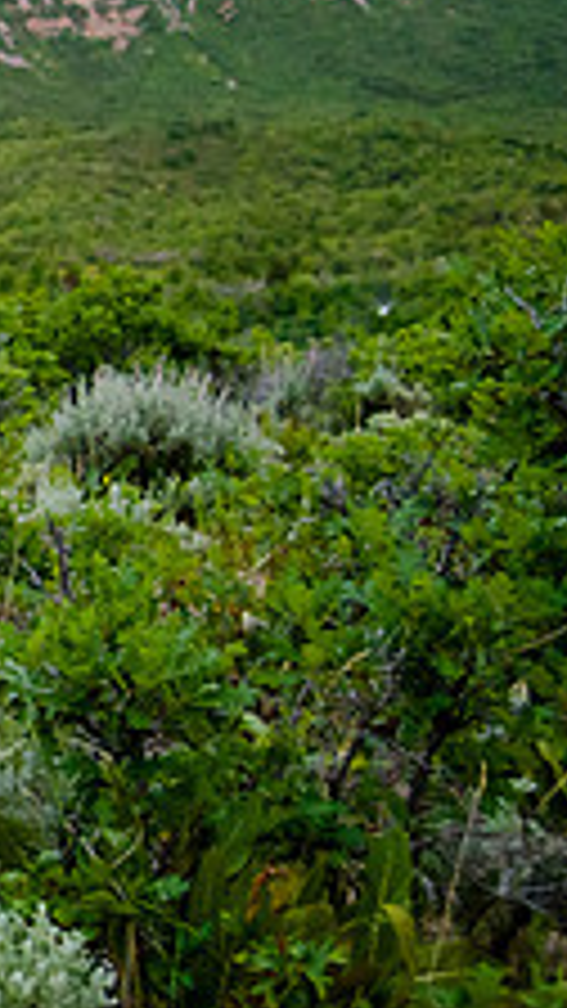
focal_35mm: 84
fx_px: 2245
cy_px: 441
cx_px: -724
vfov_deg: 25.3
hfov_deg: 12.0
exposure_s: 1/250
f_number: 4
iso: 3200
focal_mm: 31
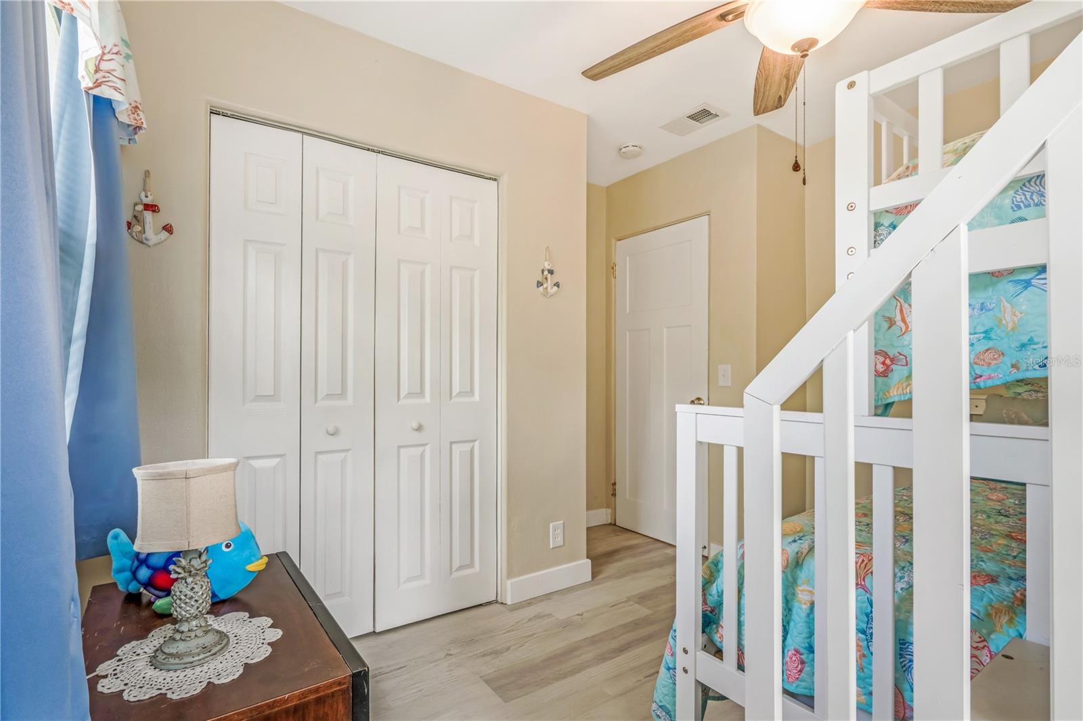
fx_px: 496
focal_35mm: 16
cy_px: 360
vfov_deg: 72.0
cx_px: 542
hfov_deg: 95.0
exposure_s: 1/125
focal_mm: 11
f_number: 9
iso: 250
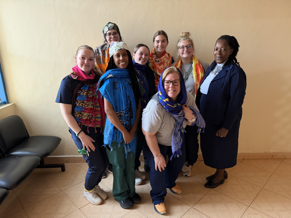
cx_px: 146
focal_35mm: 24
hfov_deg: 71.6
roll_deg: +2.3
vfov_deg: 56.8
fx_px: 202
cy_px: 109
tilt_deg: -15.7
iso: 1000
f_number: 1.78
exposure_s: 1/37
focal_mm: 6.76
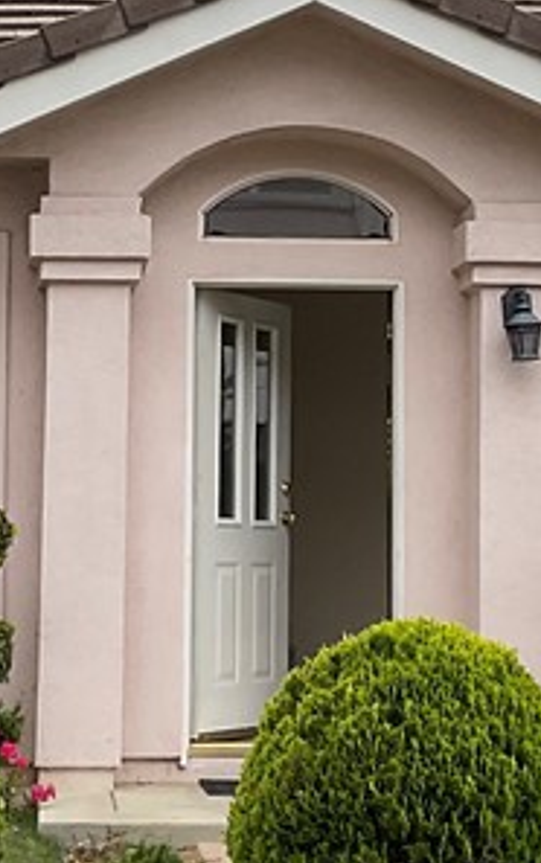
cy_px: 264
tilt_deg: +5.5
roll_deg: +0.3
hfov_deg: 12.4
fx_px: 2497
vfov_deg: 19.5
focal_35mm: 106
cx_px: 218
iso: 16
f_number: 1.8
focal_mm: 3
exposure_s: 1/1377
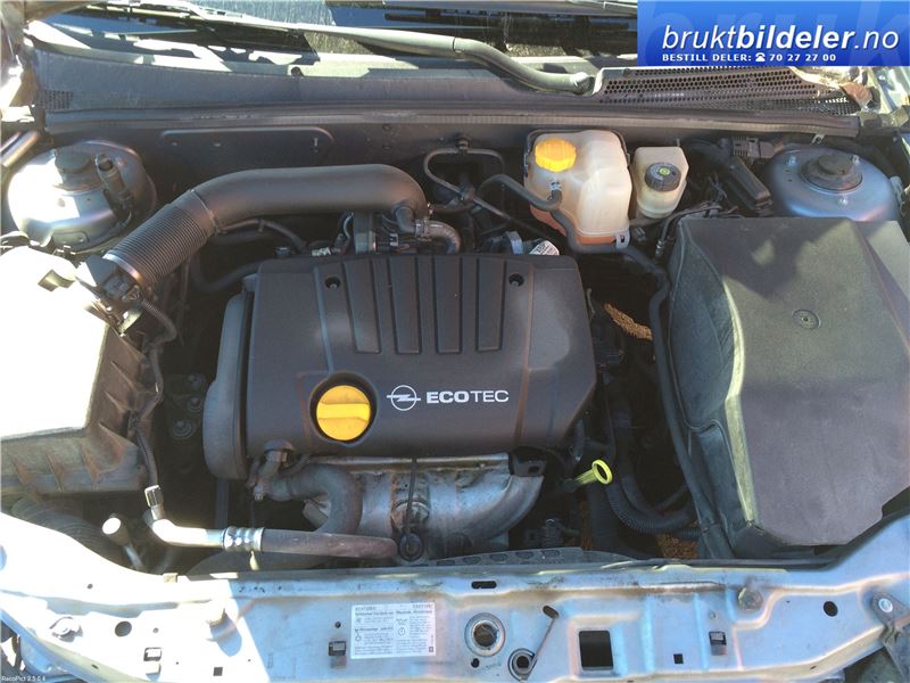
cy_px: 342
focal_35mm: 29
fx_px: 762
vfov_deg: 48.2
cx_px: 455
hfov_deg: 61.7
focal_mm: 4.15
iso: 50
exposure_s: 1/120
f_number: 2.2
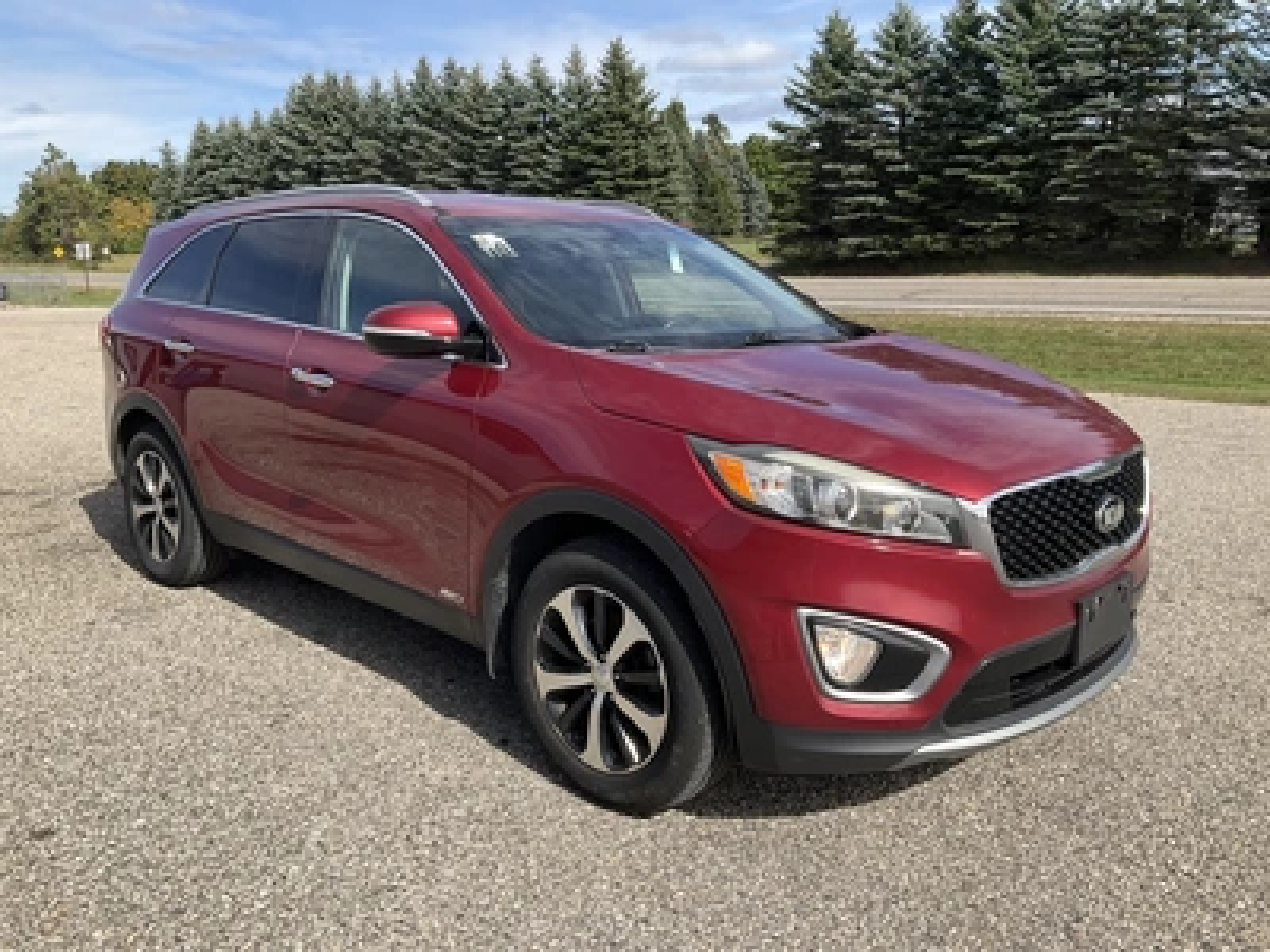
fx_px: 1064
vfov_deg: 48.2
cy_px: 476
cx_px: 635
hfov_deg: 61.7
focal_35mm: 29
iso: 25
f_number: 1.8
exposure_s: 1/1412
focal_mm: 3
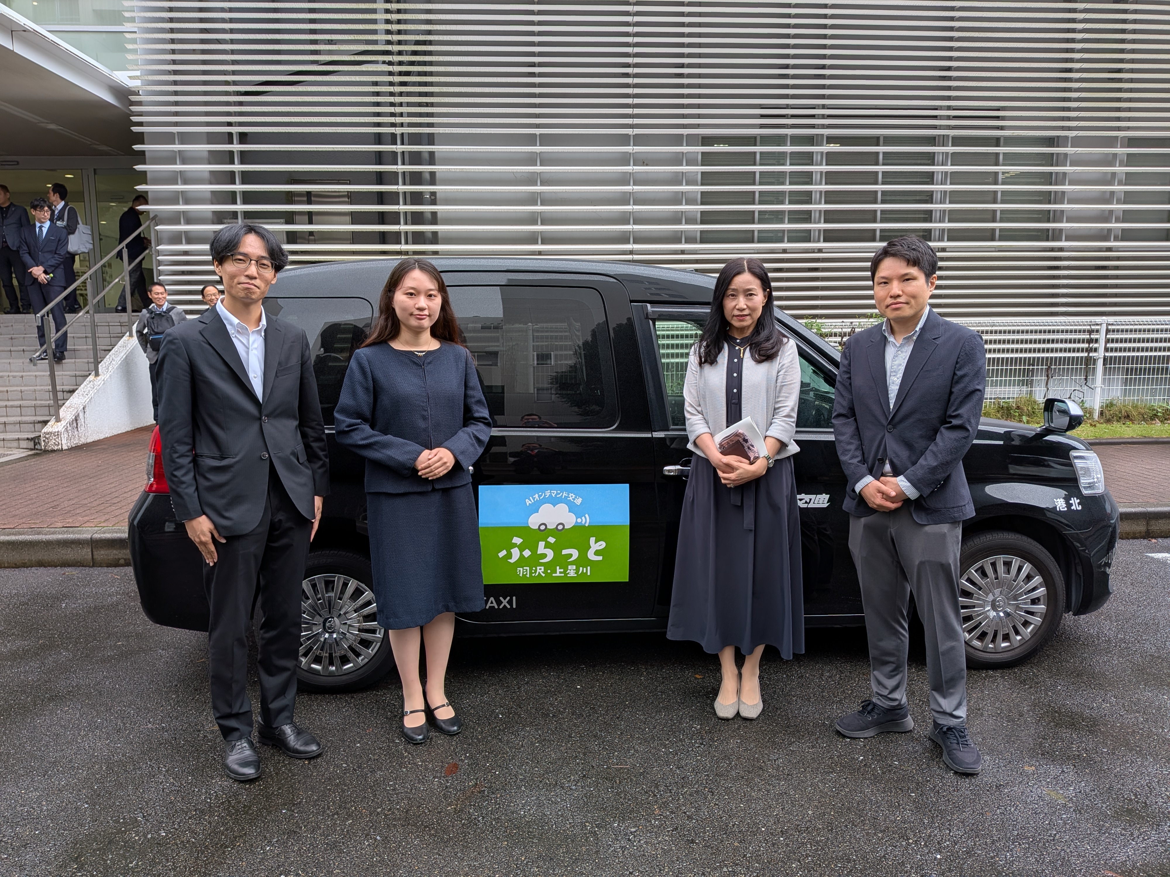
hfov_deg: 71.6
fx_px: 811
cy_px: 438
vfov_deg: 56.8
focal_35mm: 24
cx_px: 585
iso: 25
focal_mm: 4.53
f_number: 1.7
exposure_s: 1/803
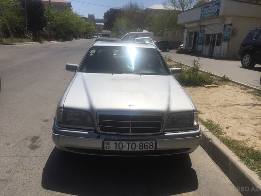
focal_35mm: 29
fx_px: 219
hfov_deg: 61.7
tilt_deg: -15.1
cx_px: 130
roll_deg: -3.4
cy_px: 98
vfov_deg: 48.2
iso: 32
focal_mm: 4.15
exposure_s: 1/5650
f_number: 2.2
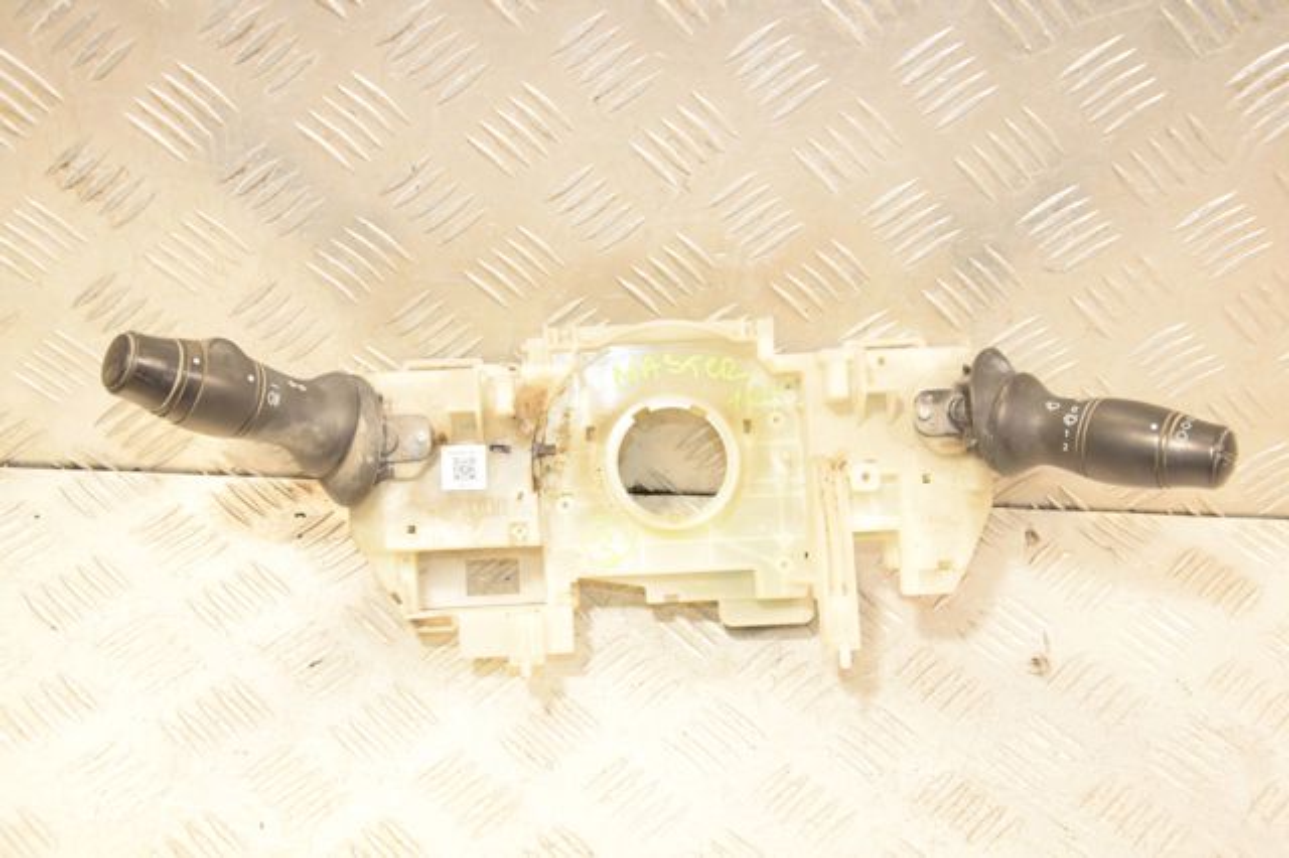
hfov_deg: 38.9
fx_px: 1825
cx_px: 644
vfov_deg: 26.5
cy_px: 429
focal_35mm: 51
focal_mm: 34
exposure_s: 1/200
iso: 1600
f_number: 6.3
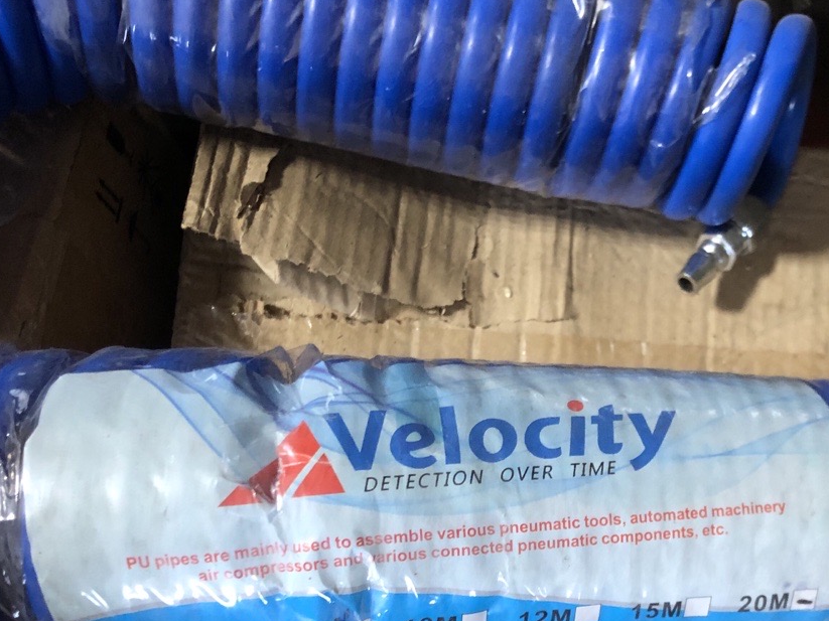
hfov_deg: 38.8
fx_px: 1173
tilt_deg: -74.5
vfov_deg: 29.1
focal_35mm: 49
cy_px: 485
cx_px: 475
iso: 50
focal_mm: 4
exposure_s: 1/15
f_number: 1.8
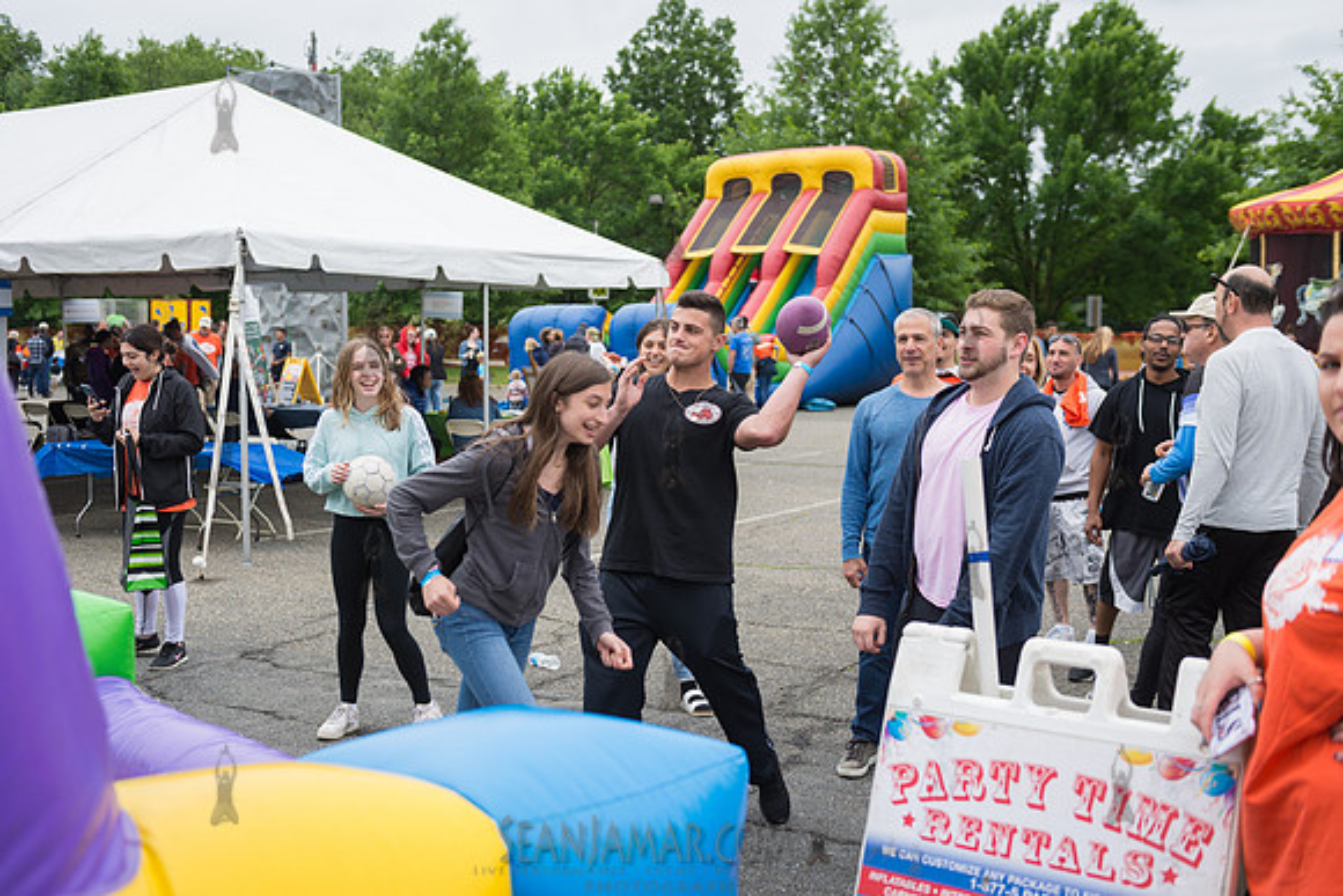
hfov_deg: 48.4
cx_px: 672
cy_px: 448
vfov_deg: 33.4
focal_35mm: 40
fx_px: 1493
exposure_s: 1/1000
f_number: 3.5
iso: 200
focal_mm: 40
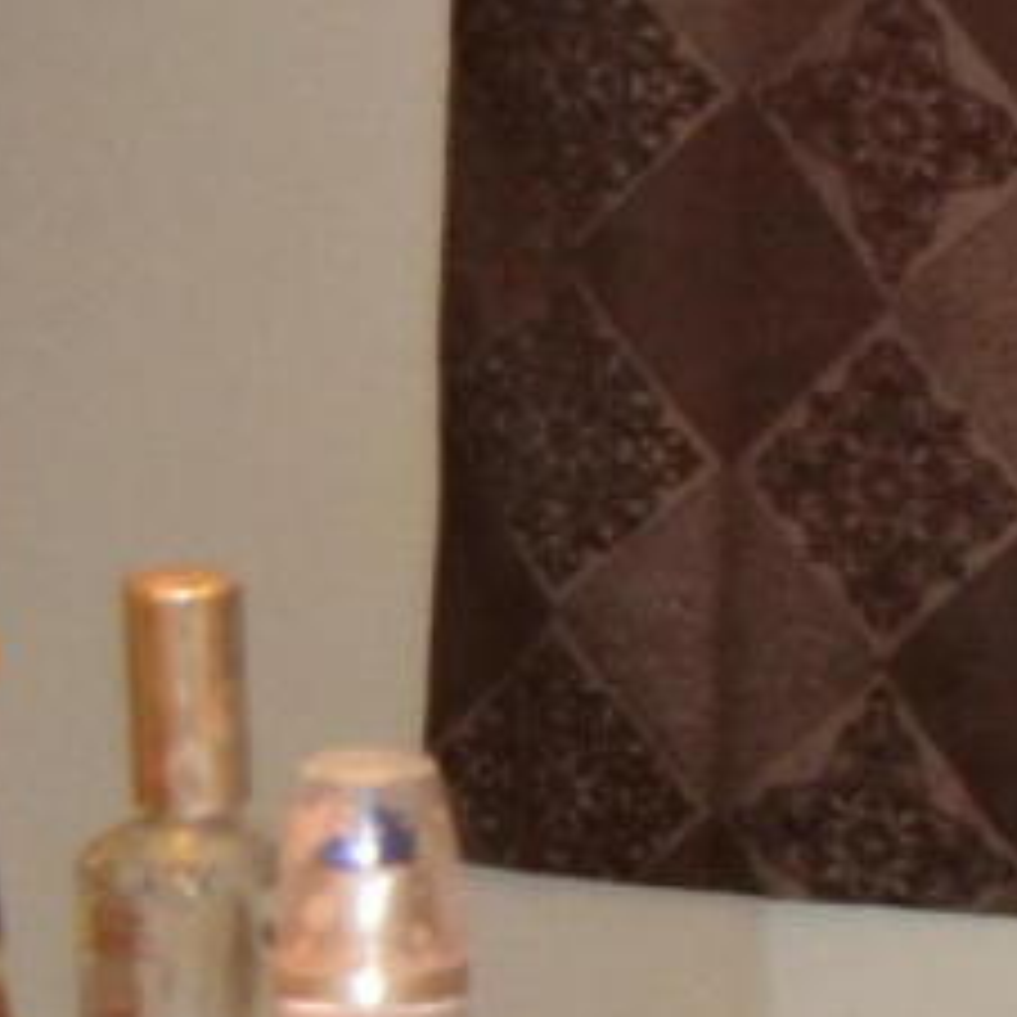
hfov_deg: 6.0
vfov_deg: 6.4
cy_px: 1076
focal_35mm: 271
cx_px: 2963
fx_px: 9008
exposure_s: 1/60
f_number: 3.8
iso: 1250
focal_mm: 24
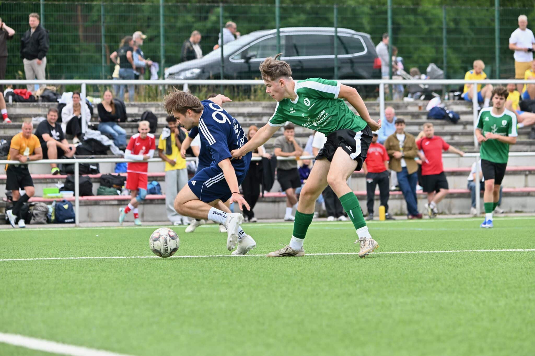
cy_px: 178
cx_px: 268
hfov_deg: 11.4
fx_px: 2675
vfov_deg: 7.6
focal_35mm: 180
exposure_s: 1/1600
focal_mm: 180
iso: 500
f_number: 5.3
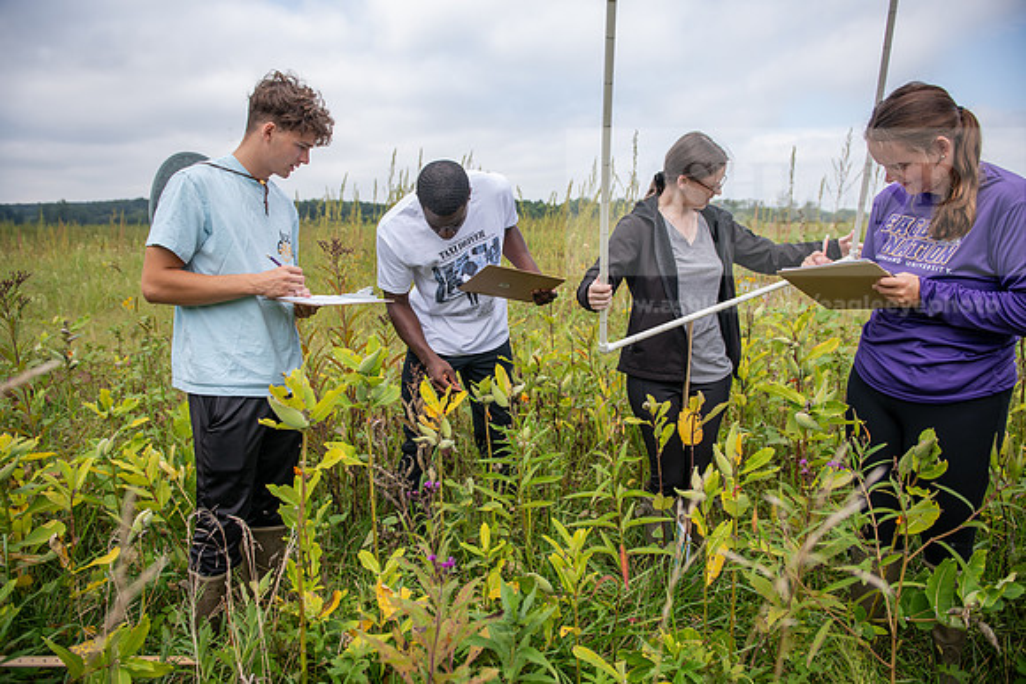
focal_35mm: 24
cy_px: 342
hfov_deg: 73.7
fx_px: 684
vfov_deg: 53.2
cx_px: 513
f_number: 3.5
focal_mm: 24
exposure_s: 1/640
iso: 125
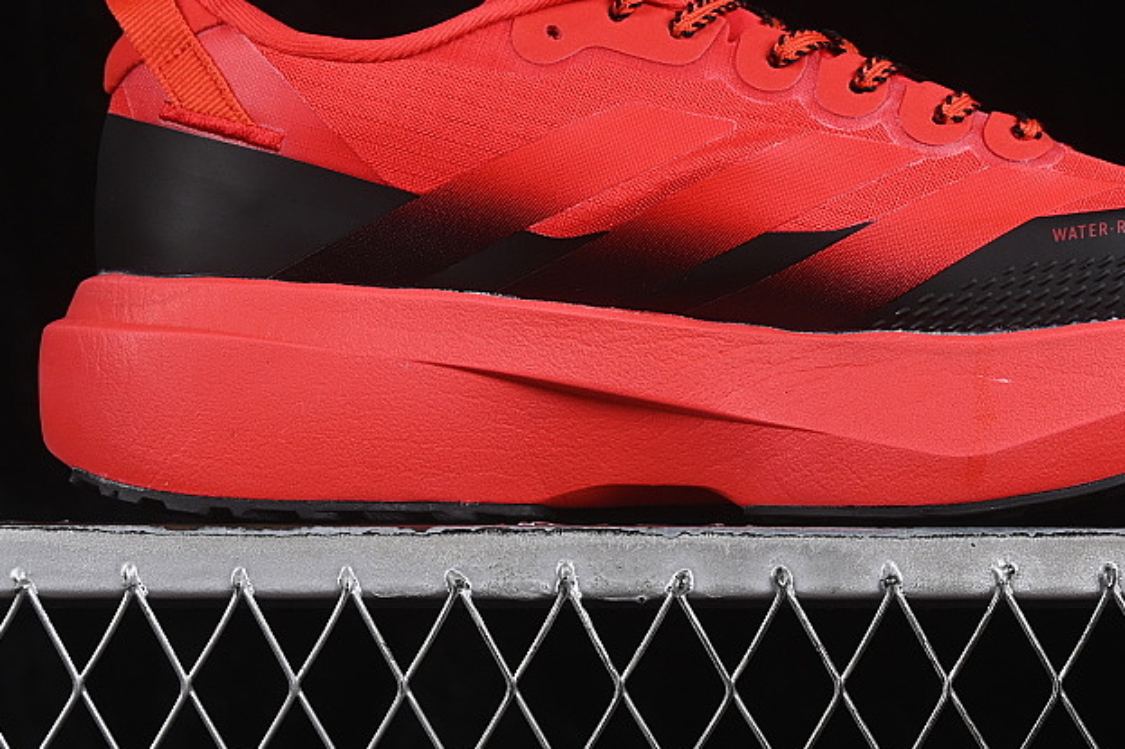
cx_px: 684
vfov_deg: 10.5
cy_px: 123
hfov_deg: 15.8
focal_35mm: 130
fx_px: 4061
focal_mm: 50
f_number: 8
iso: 160
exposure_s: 1/80
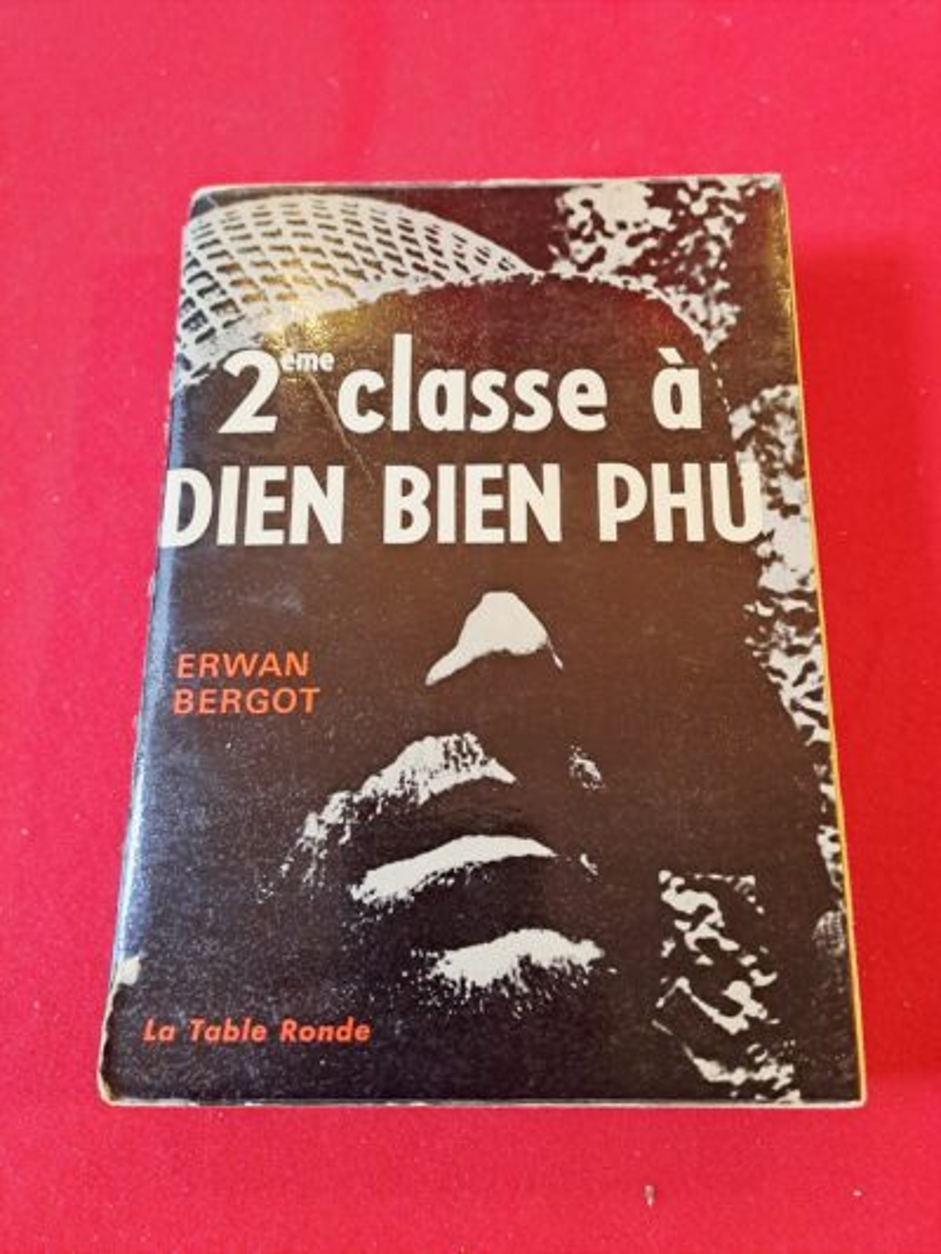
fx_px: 906
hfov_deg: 54.9
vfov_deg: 69.4
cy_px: 627
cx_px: 470
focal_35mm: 25
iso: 320
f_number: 1.8
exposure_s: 1/50
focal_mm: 4.65
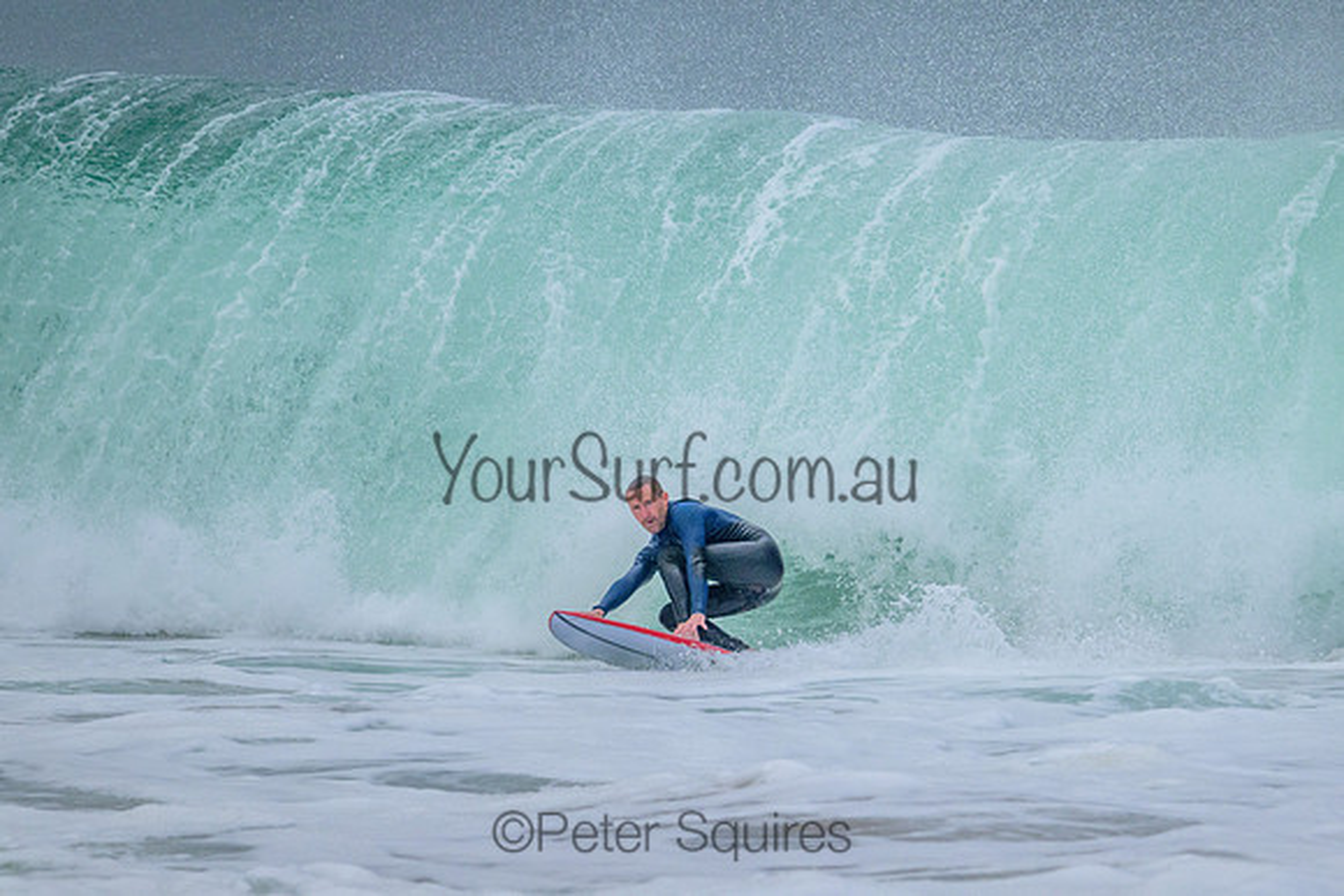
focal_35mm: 502
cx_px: 822
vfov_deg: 2.7
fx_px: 18728
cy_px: 348
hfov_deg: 4.1
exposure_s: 1/1600
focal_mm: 410
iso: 2000
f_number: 10
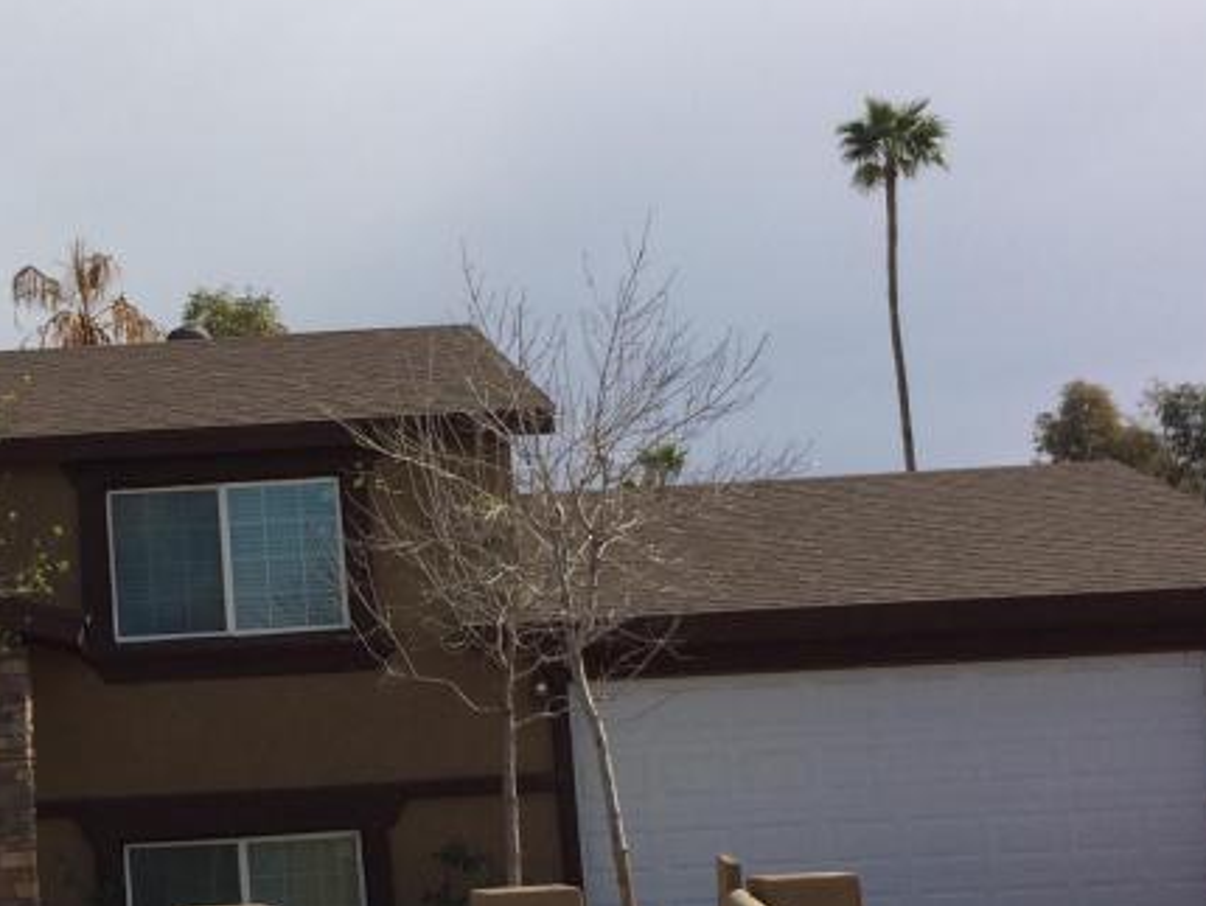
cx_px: 81
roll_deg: +1.2
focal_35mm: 69
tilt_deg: +5.9
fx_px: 2405
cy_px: 494
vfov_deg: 21.3
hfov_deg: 27.0
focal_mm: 4.15
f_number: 2.2
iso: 32
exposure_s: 1/2740
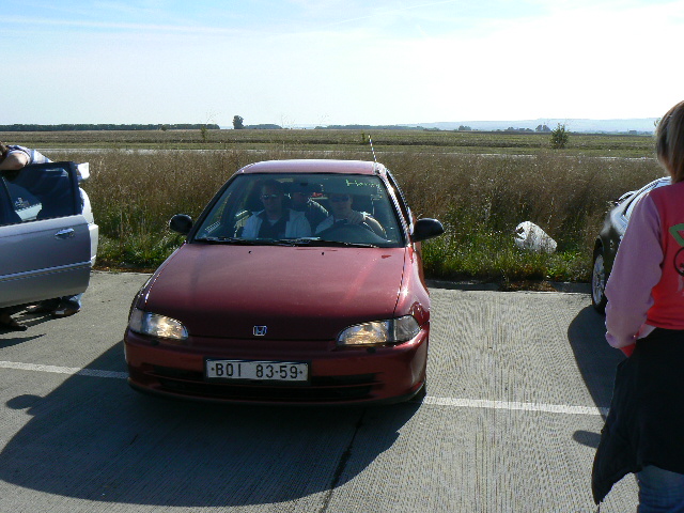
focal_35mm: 36
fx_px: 711
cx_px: 342
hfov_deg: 51.4
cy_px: 256
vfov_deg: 39.7
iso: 80
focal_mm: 6
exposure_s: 1/400
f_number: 7.1
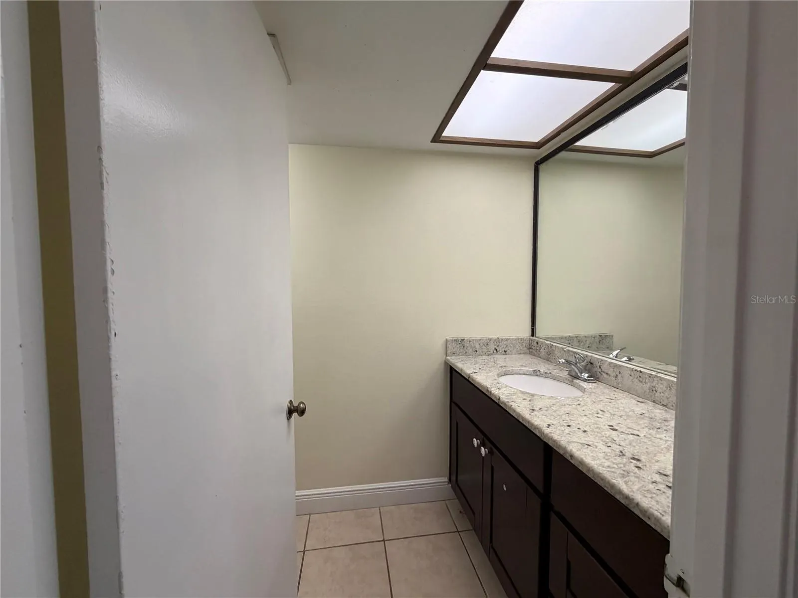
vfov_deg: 85.7
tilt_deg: -1.8
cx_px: 399
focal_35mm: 14
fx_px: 323
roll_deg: -1.4
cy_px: 299
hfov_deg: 102.1
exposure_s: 1/121
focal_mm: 2.22
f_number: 2.2
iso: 200
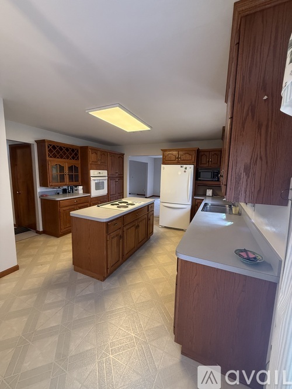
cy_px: 194
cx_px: 146
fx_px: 158
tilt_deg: -8.0
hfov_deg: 85.7
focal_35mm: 14
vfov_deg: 102.1
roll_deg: -1.6
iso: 320
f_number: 2.2
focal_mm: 2.22
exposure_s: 1/120
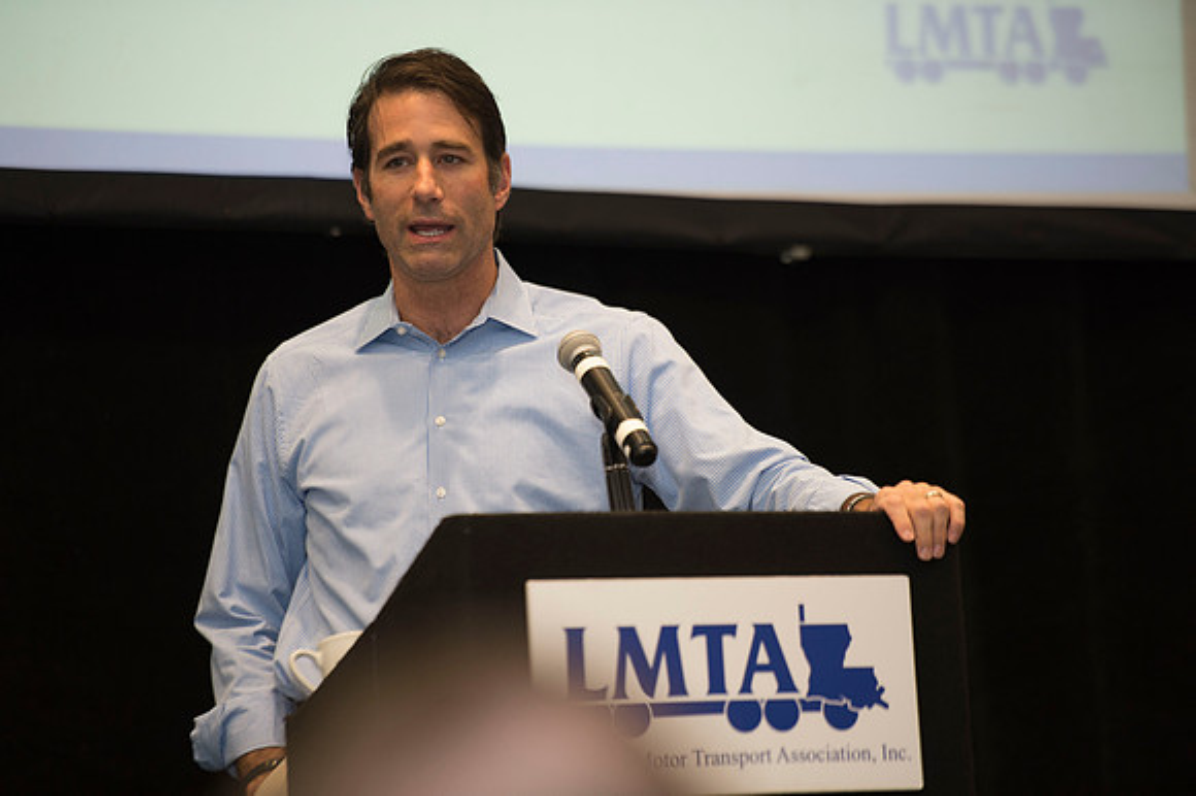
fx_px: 6640
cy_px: 398
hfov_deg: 10.3
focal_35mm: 200
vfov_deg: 6.9
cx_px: 598
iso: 1250
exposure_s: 1/160
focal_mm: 200
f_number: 2.8
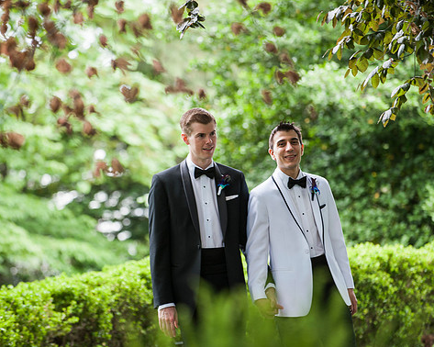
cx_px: 223
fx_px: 2953
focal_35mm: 230
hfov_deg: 8.4
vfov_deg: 6.7
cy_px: 176
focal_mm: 200
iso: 500
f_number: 4.5
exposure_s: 1/200
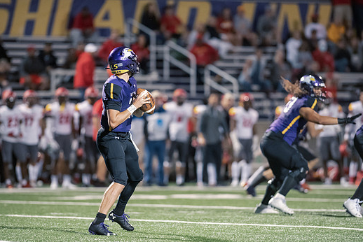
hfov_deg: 6.1
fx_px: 3390
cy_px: 129
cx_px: 172
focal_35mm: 336
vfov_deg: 4.1
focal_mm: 300
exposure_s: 1/400
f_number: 2.8
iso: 6400
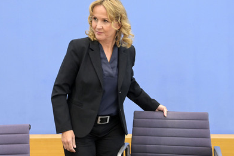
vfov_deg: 29.2
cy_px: 79
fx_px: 299
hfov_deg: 42.7
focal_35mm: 46
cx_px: 104
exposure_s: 1/400
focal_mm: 40
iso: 5000
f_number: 5.6
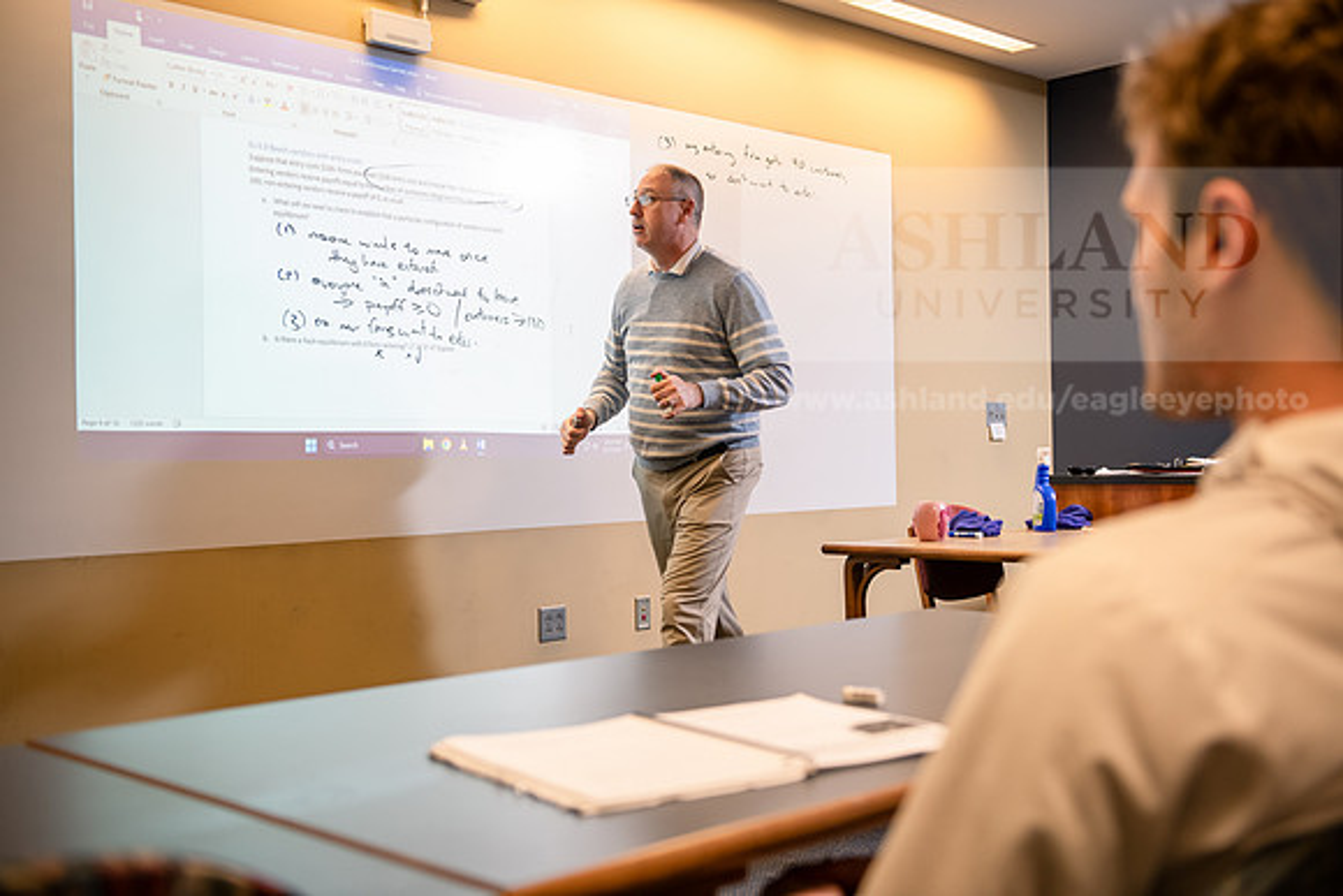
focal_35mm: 40
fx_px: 1493
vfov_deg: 33.4
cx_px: 672
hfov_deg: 48.4
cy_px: 448
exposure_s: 1/200
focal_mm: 40
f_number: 3.2
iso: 1000
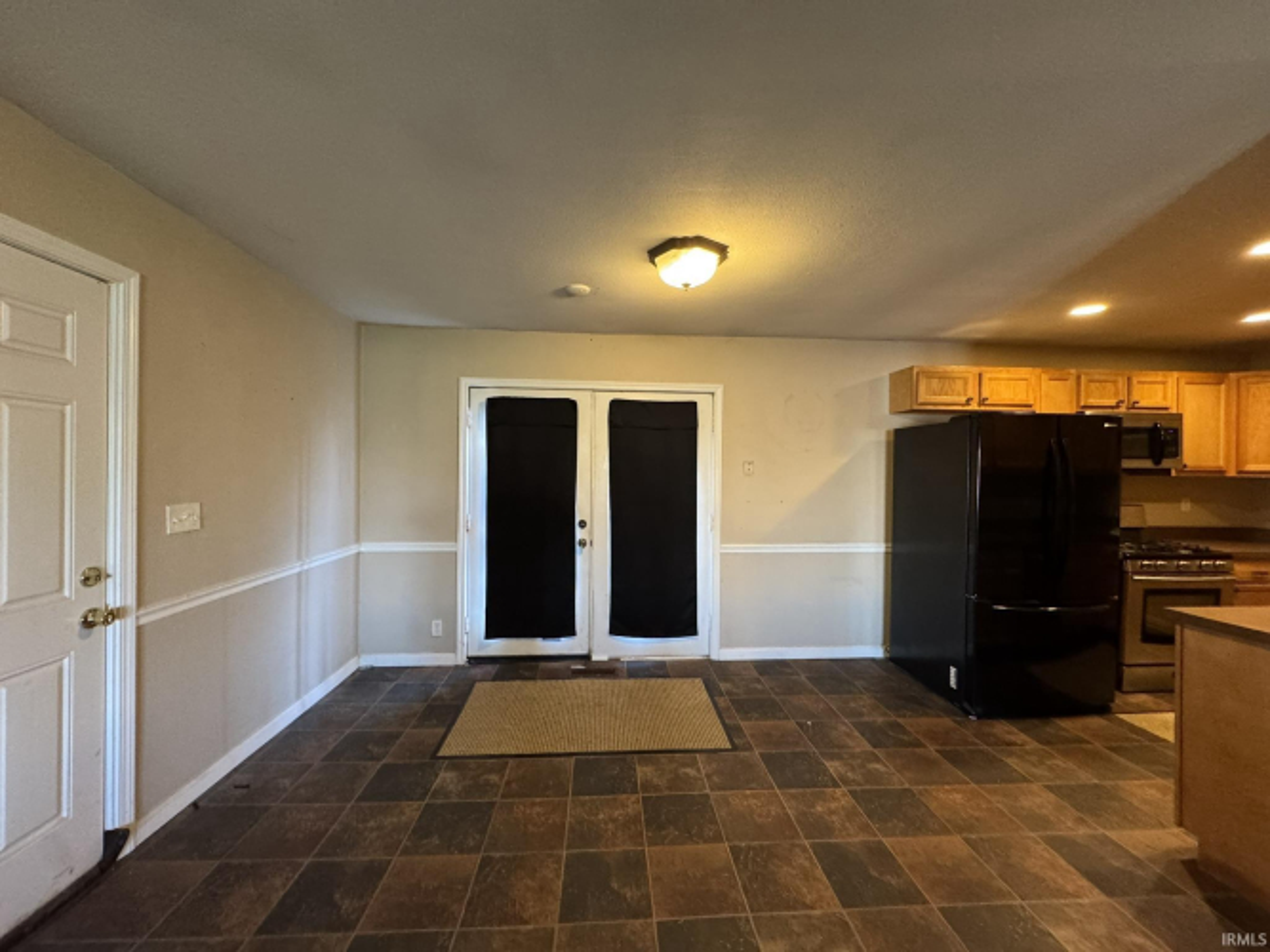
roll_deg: +0.5
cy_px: 476
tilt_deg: +0.5
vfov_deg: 85.7
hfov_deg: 102.1
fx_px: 514
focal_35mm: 14
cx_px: 635
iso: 500
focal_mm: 2.22
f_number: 2.2
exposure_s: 1/60
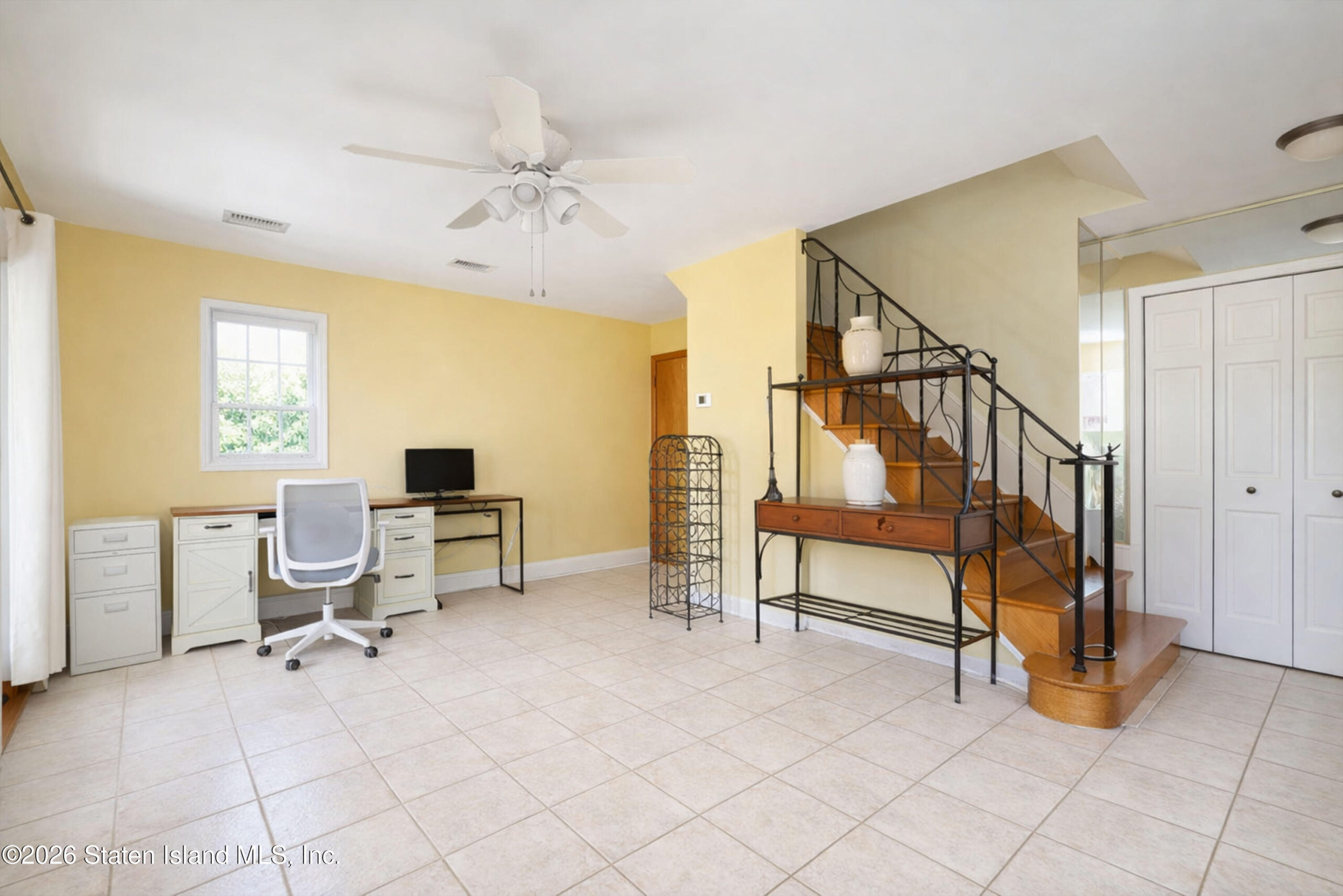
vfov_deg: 73.8
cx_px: 672
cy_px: 448
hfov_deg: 96.7
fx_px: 597
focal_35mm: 16
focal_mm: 16
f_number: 4
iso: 64
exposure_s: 1/30
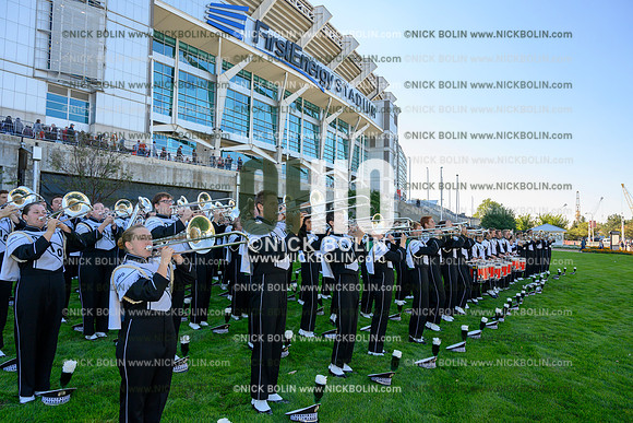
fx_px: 422
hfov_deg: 73.7
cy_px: 212
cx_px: 316
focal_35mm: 24
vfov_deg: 53.2
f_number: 8
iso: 800
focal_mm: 24
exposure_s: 1/640
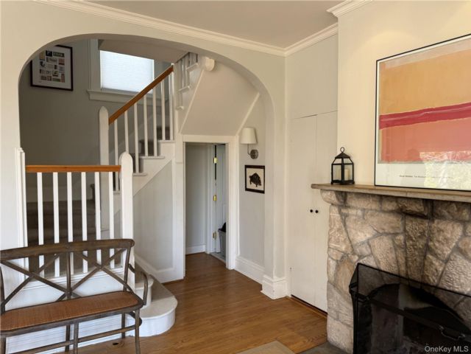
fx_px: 327
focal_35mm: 24
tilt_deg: -1.6
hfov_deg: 71.6
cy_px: 177
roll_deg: -0.6
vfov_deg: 56.8
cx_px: 236
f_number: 1.78
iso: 100
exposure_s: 1/121
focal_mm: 6.76
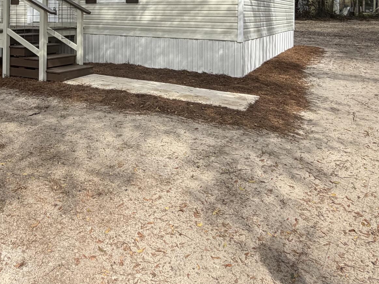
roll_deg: -0.6
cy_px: 14
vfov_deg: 36.5
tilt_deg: +0.3
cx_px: 98
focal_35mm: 36
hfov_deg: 49.5
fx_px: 394
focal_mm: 2.22
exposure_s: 1/502
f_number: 2.2
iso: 50
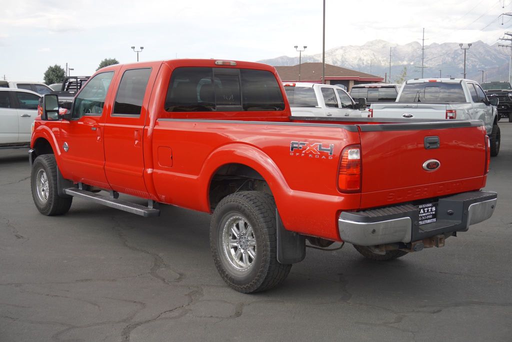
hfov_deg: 44.9
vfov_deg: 30.9
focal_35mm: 44
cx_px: 256
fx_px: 619
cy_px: 171
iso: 100
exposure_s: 1/200
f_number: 4.5
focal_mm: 29
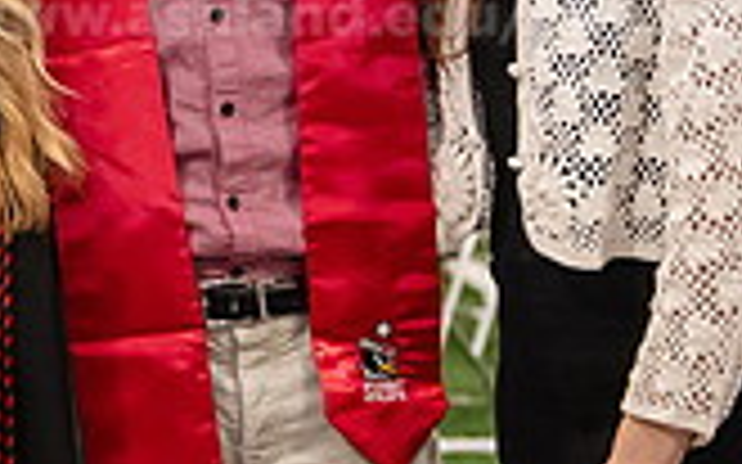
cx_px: -247
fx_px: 3255
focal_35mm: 161
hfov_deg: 12.6
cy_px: 110
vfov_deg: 8.1
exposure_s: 1/125
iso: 2500
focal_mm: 45
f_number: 3.2
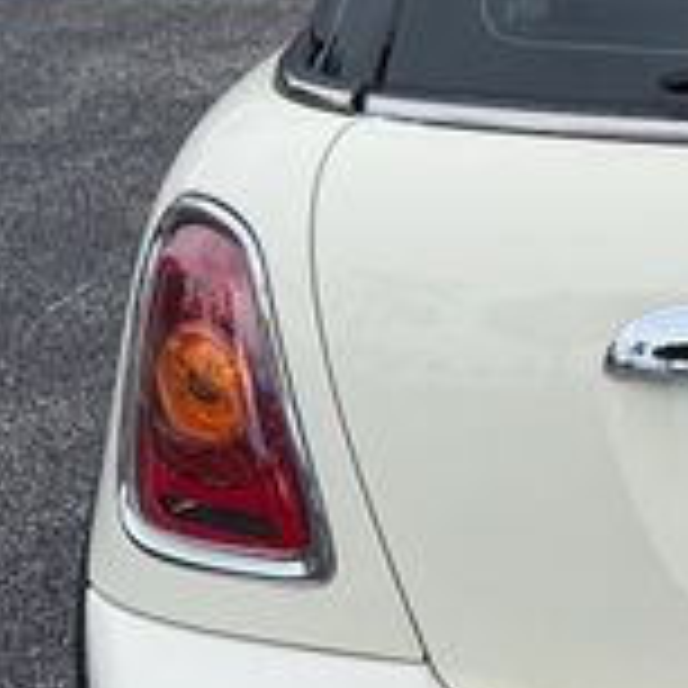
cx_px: 1147
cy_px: 319
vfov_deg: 19.5
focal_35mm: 89
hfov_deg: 16.9
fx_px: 2001
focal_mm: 6.76
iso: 80
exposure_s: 1/2299
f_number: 1.78
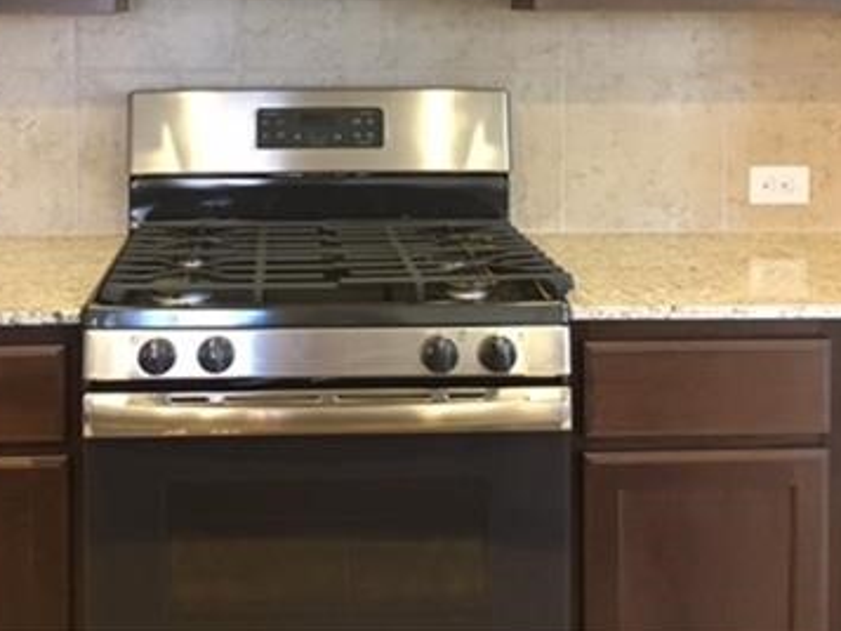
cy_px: 75
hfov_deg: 36.7
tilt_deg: -3.8
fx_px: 1264
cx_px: 342
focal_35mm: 52
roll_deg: +0.8
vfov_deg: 27.2
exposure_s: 1/30
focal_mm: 4.15
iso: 160
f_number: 2.2
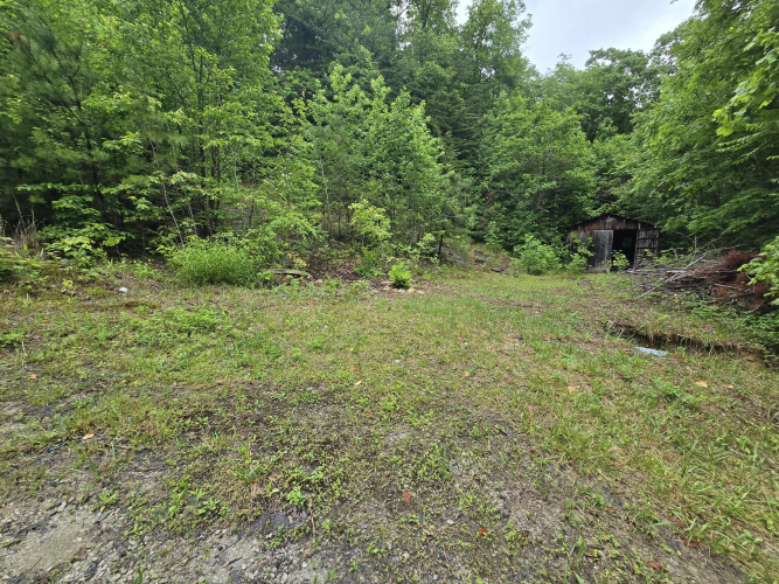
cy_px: 292
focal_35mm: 13
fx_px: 292
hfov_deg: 106.2
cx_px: 390
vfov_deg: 89.9
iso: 50
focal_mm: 2.2
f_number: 2.2
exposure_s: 1/740
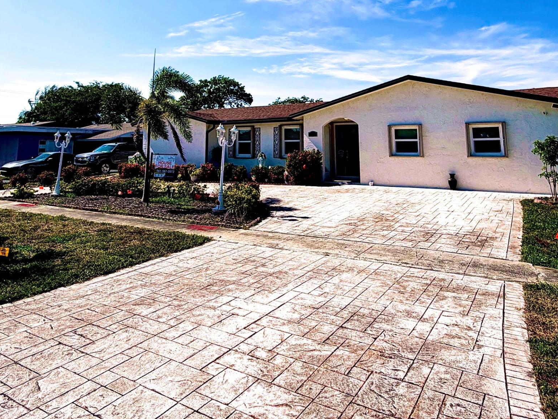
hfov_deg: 67.3
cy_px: 83
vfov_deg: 49.9
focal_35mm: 26
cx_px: 280
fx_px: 419
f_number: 2.2
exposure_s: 1/1189
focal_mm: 2.22
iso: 20
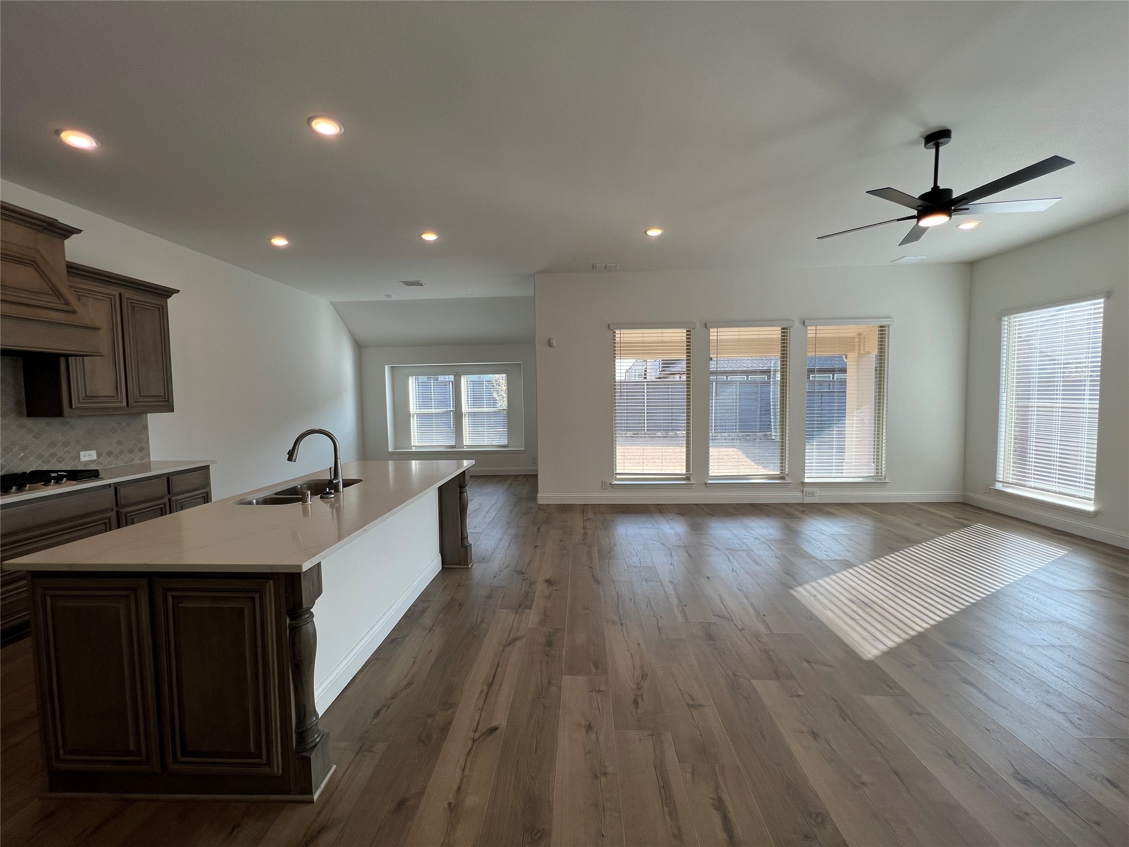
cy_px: 424
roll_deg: +0.8
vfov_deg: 89.9
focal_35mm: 13
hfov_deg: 106.2
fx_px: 424
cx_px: 564
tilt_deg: -4.1
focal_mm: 1.57
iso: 32
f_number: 1.8
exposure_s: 1/151
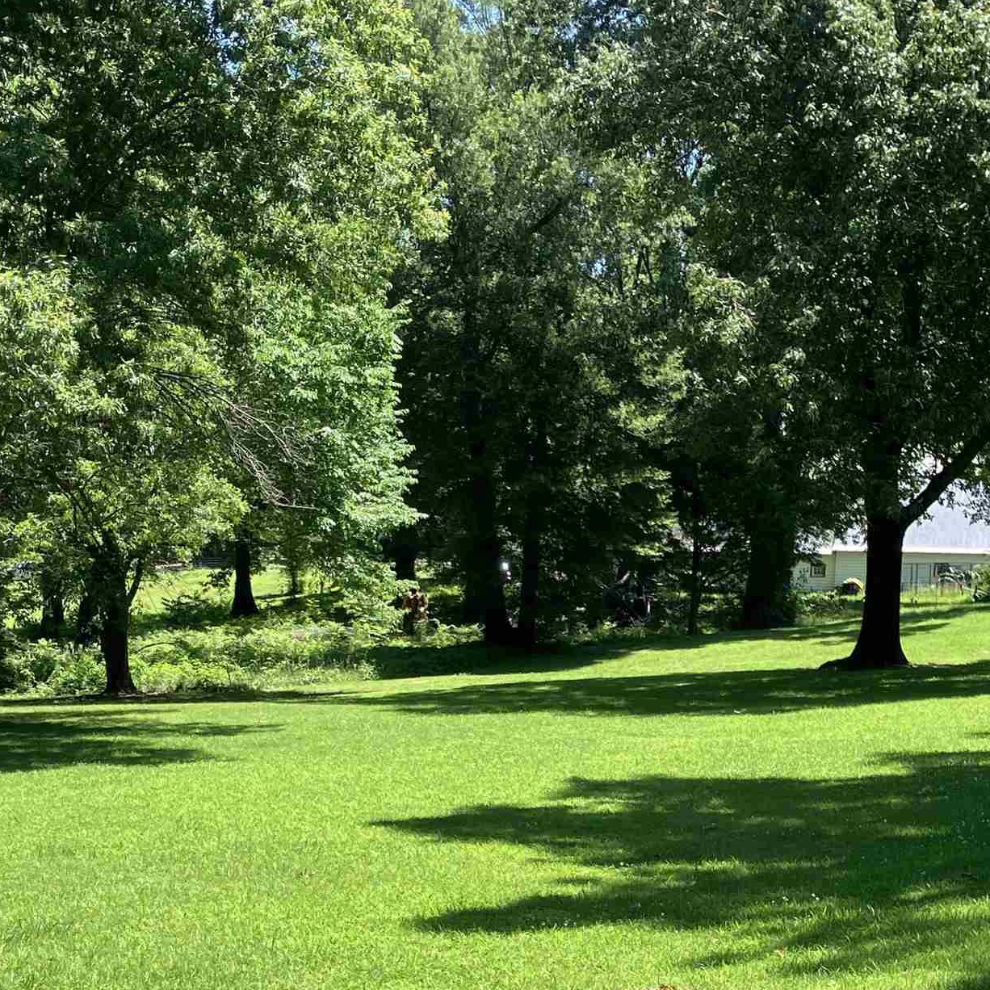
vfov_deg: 26.8
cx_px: 589
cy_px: 880
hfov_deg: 27.7
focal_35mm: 62
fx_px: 2006
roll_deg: -1.3
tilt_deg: -8.6
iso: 32
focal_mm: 3.99
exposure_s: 1/607
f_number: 1.8
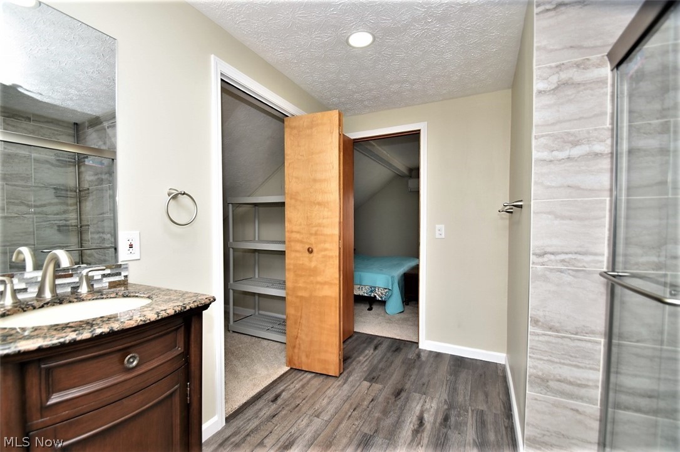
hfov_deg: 100.4
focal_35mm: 15
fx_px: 283
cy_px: 226
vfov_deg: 77.3
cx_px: 340
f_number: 7.1
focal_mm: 10
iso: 200
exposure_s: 1/50
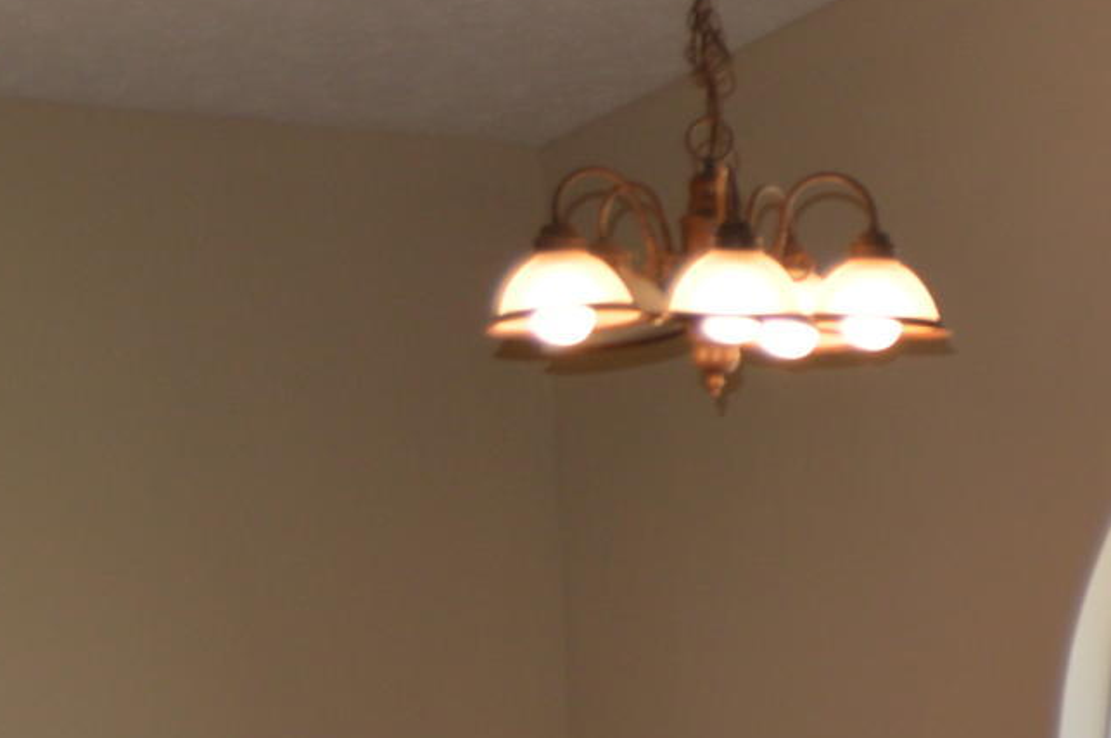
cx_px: 2348
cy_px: 909
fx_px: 3884
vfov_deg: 10.6
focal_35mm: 126
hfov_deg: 13.5
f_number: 4
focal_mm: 18
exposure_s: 1/125
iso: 140
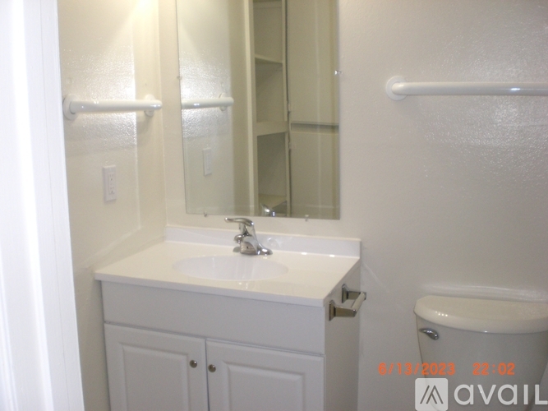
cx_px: 274
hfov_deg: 49.0
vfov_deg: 37.7
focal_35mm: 38
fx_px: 601
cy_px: 206
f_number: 3.1
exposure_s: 1/60
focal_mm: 6.3
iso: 200
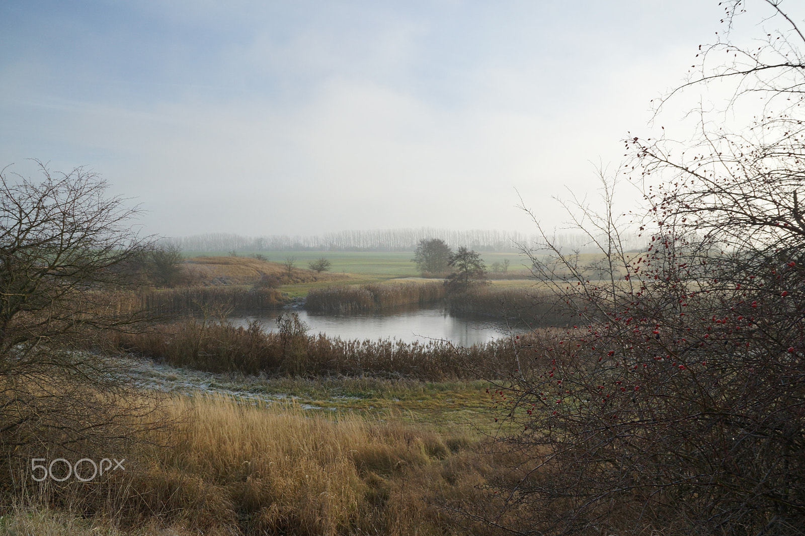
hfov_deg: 67.4
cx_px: 402
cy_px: 268
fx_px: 604
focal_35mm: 27
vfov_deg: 47.9
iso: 200
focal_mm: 18
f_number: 9
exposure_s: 1/80
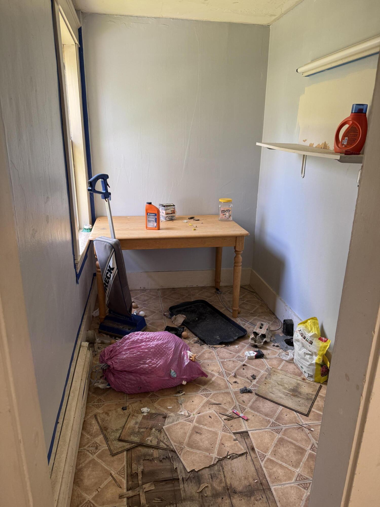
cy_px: 254
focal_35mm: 24
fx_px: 351
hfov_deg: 56.8
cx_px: 190
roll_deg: -1.0
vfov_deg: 71.6
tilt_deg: -16.1
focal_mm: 6.76
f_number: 1.78
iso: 125
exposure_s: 1/121
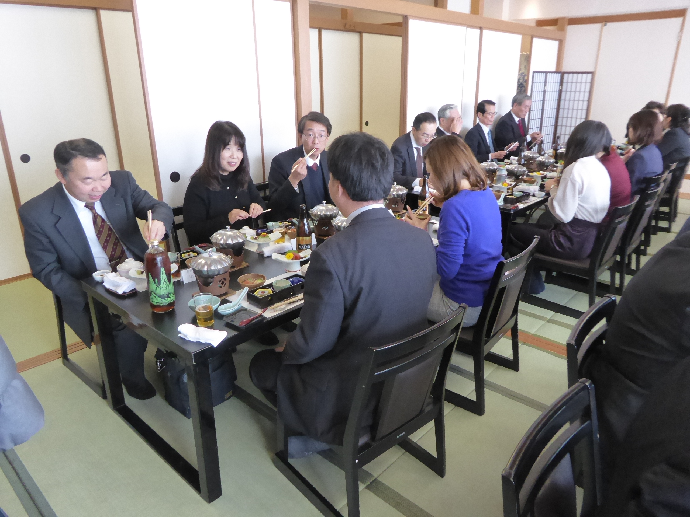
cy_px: 258
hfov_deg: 69.4
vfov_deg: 54.9
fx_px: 498
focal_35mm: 25
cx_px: 345
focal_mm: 4.3
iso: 800
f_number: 3.3
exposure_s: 1/50
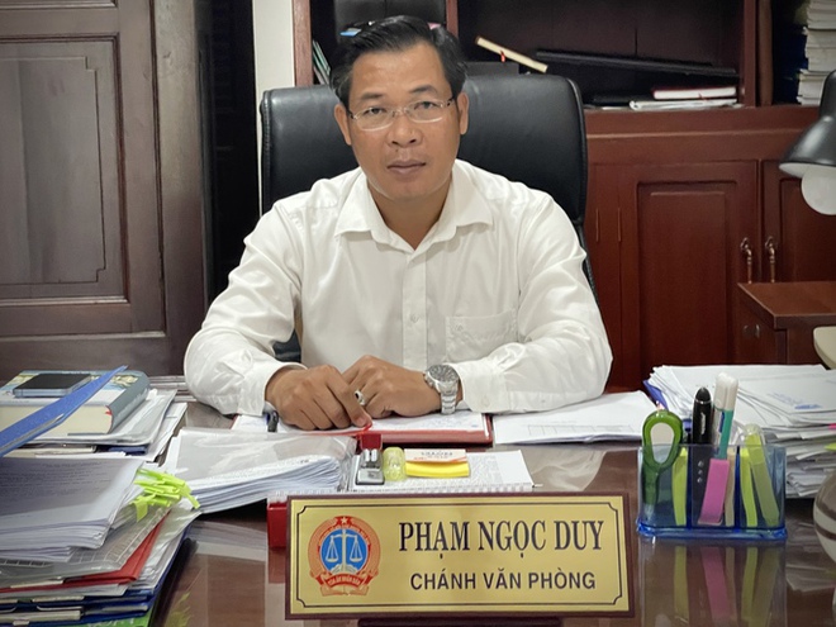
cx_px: 418
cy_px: 314
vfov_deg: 22.9
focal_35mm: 64
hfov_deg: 30.3
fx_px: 1546
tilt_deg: -7.0
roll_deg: +1.9
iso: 800
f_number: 2.2
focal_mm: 7.5
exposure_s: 1/51
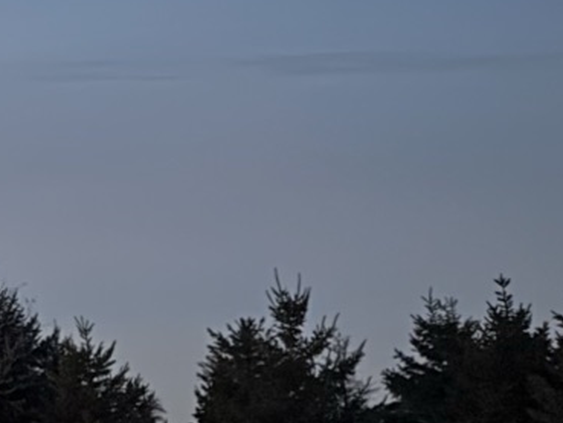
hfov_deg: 12.0
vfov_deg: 11.4
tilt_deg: +10.7
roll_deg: +1.5
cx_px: -810
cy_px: 92
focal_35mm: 130
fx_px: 2115
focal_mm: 6.86
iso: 1250
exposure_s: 1/12
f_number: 1.78
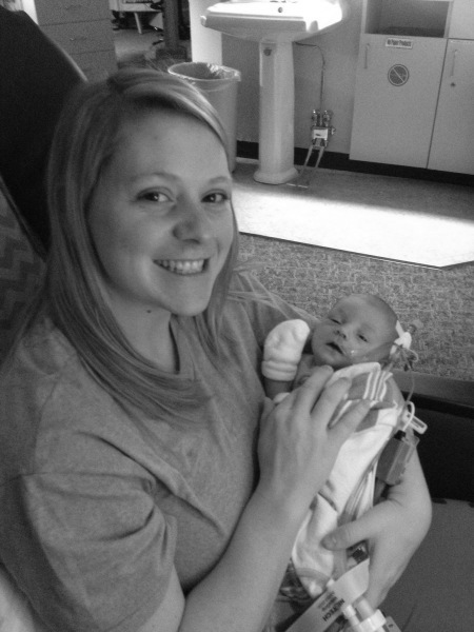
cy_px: 316
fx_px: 639
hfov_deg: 40.7
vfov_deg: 52.6
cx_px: 237
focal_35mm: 35
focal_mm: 4.28
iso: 800
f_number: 2.4
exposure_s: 1/15
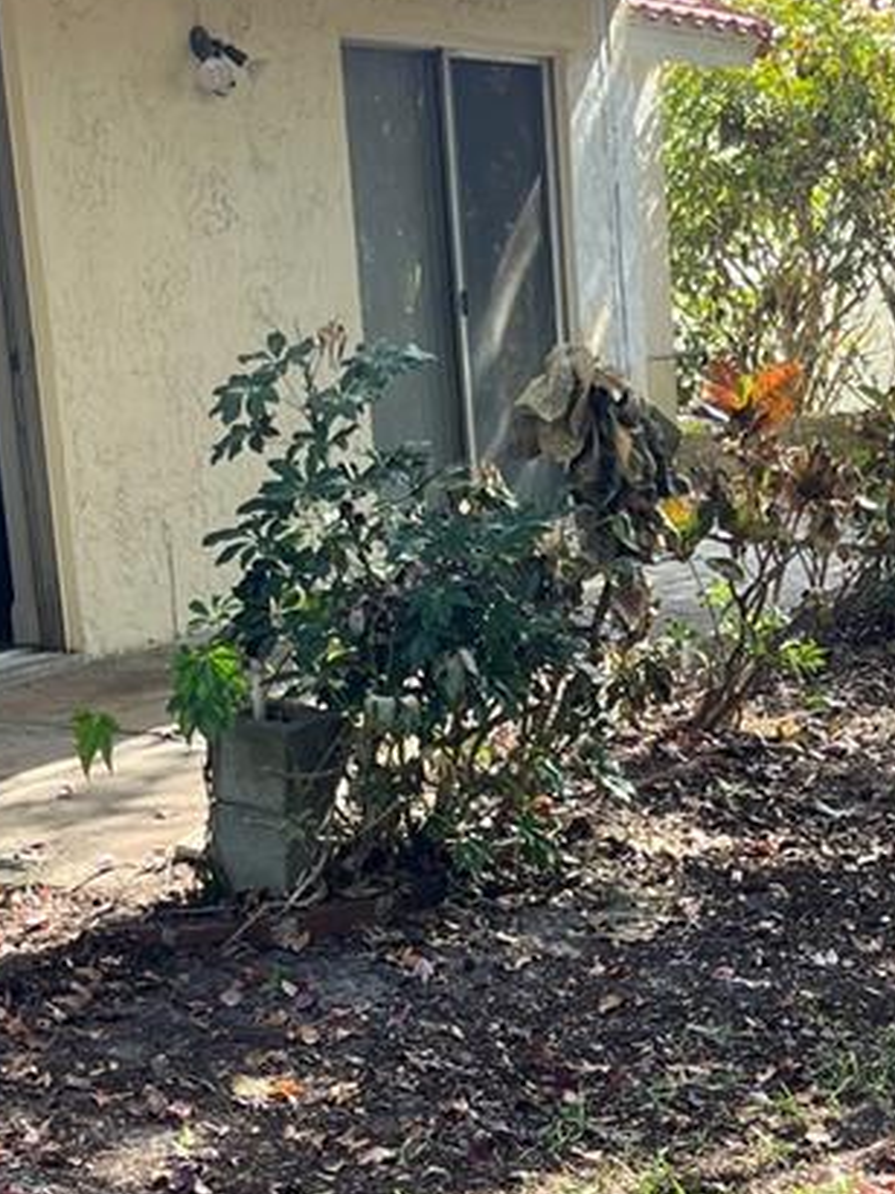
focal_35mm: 76
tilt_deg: -14.7
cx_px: 799
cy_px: 956
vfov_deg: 25.2
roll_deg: +2.5
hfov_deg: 19.0
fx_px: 2621
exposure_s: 1/348
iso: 50
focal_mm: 5.1
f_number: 1.6
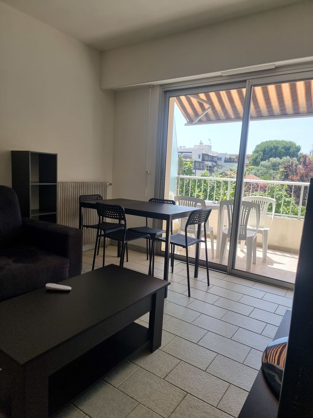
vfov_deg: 71.6
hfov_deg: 56.8
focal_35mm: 24
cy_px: 209
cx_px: 156
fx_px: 289
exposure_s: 1/221
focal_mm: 6.7
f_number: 1.8
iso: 50
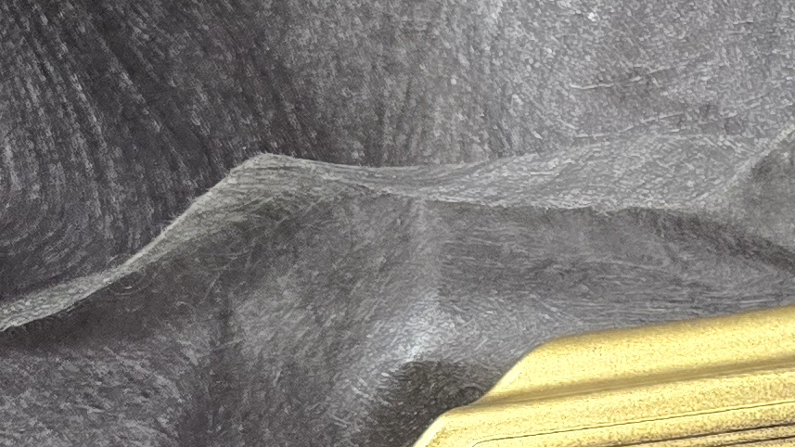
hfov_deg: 14.1
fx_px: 2466
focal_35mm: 117
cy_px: 804
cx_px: 1766
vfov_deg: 9.8
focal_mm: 6.3
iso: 640
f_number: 1.7
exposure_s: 1/120
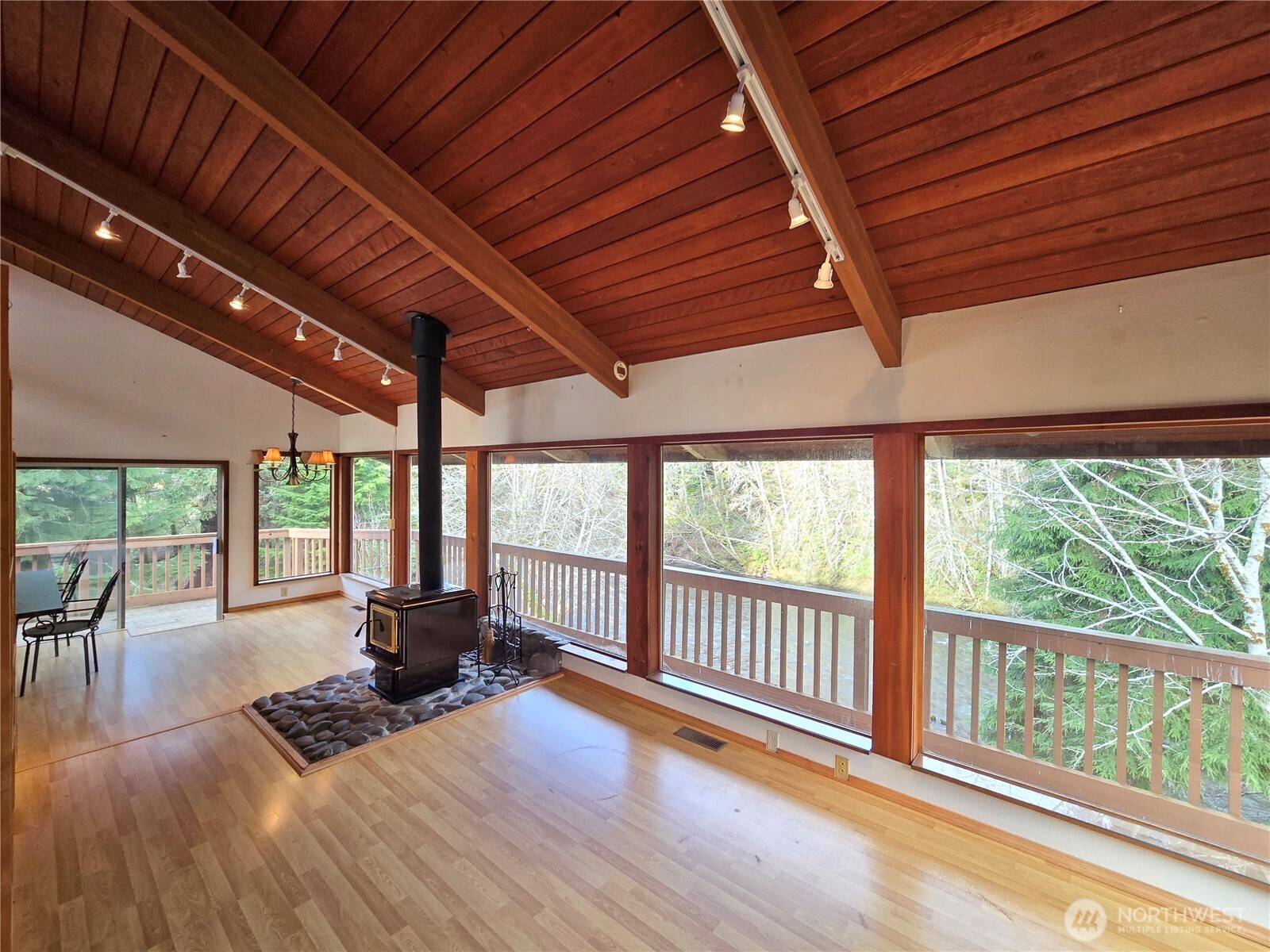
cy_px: 476
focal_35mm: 13
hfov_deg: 106.2
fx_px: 477
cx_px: 635
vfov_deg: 89.9
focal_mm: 2.2
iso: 80
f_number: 2.2
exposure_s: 1/60
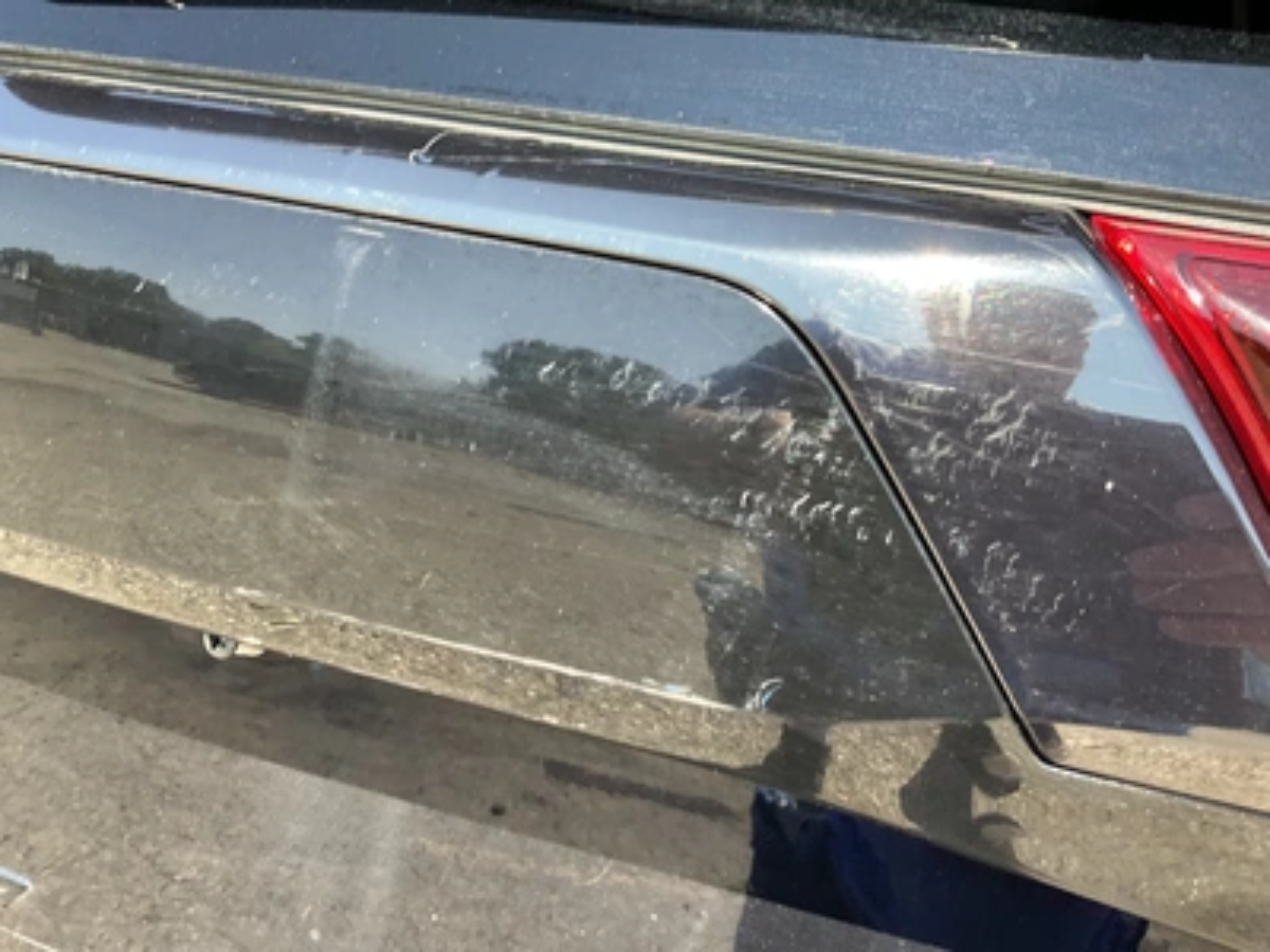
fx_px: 1064
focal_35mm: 29
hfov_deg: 61.7
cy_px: 476
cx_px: 635
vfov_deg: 48.2
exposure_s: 1/172
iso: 32
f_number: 1.8
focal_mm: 3
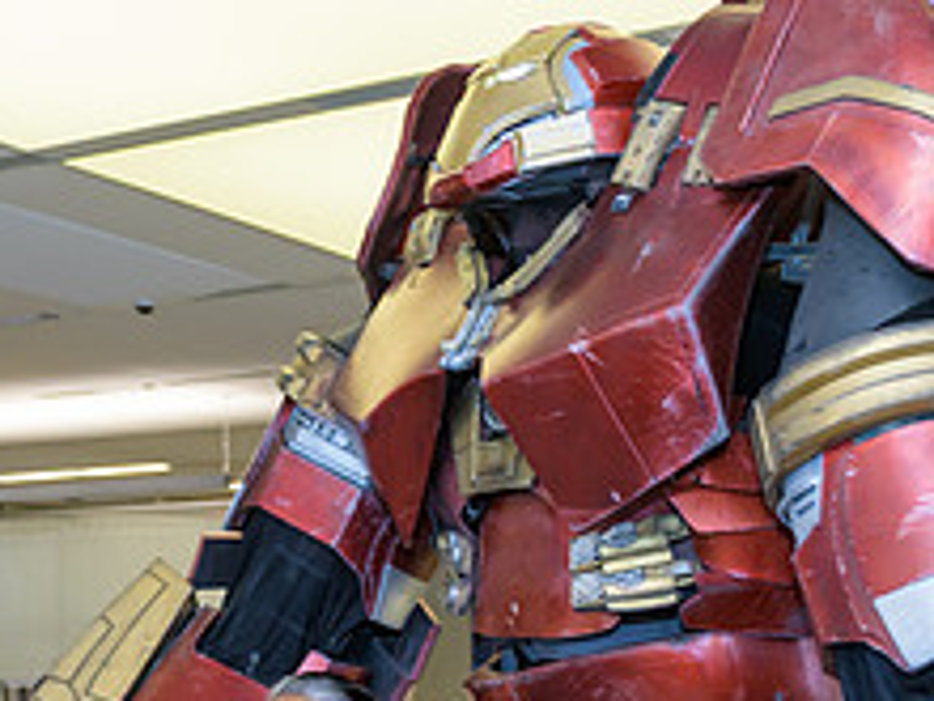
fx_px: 1781
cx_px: 475
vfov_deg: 21.8
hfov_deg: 29.4
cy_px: 618
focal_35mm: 66
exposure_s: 1/125
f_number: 3.2
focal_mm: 26
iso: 800
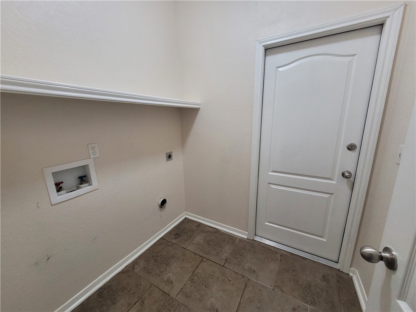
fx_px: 156
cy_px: 156
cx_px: 208
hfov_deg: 106.2
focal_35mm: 13
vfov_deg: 89.9
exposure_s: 1/60
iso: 400
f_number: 2.2
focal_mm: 1.74
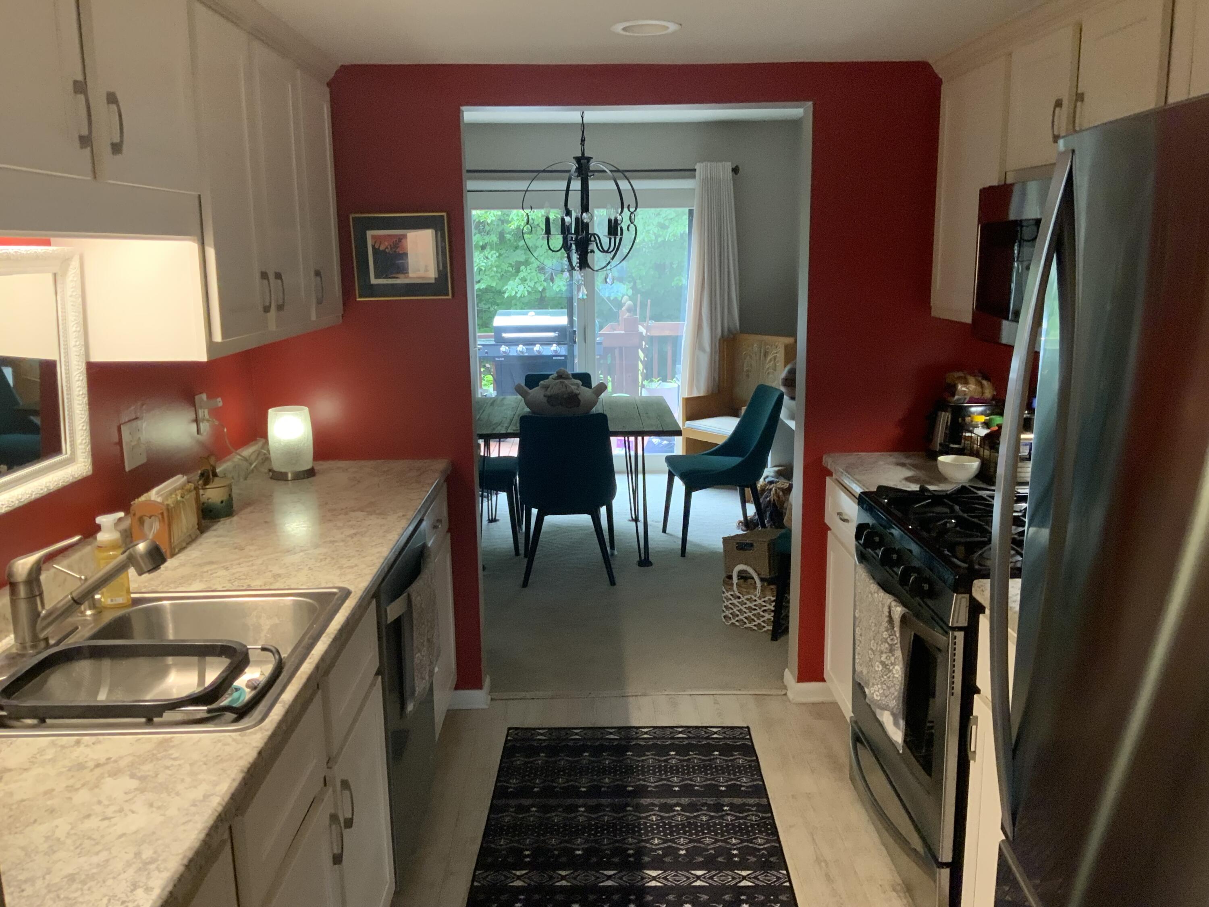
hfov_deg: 61.7
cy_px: 454
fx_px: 1013
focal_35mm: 29
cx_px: 604
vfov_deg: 48.2
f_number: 1.8
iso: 200
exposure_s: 1/60
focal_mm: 3
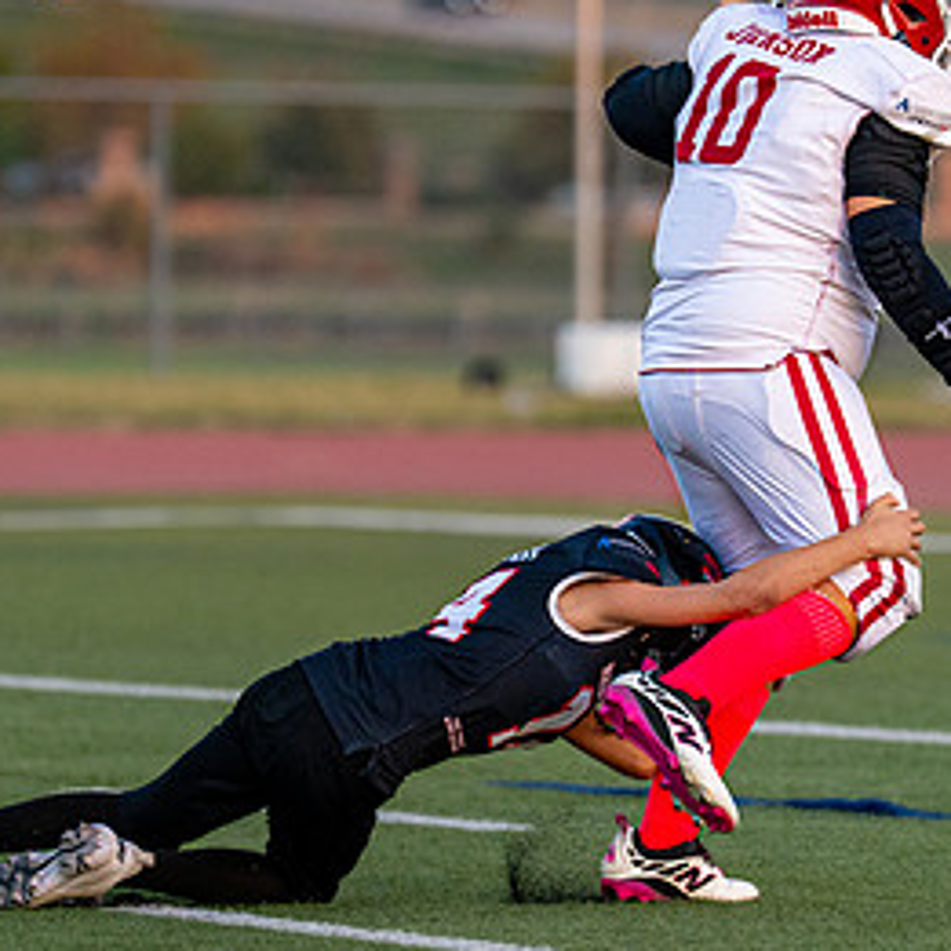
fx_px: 16007
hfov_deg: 3.4
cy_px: 568
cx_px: 602
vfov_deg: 3.4
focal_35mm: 515
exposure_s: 1/1250
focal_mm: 200
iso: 1250
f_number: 2.8
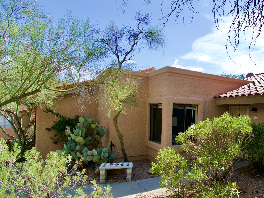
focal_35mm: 23
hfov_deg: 71.1
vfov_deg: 58.6
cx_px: 182
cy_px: 113
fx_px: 175
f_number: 9
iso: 200
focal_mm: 10
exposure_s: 1/320
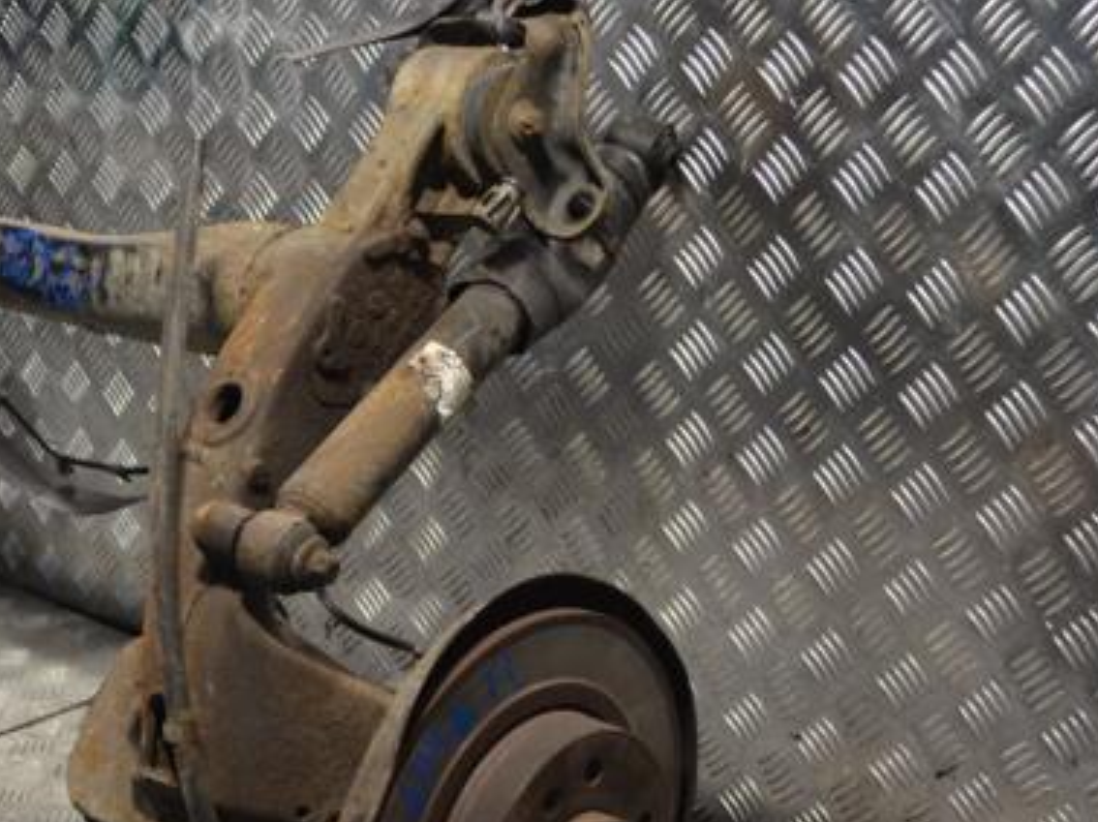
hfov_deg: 34.9
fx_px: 1743
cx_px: 476
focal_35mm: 55
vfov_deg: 26.3
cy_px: 578
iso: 400
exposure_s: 1/100
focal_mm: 24
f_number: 5
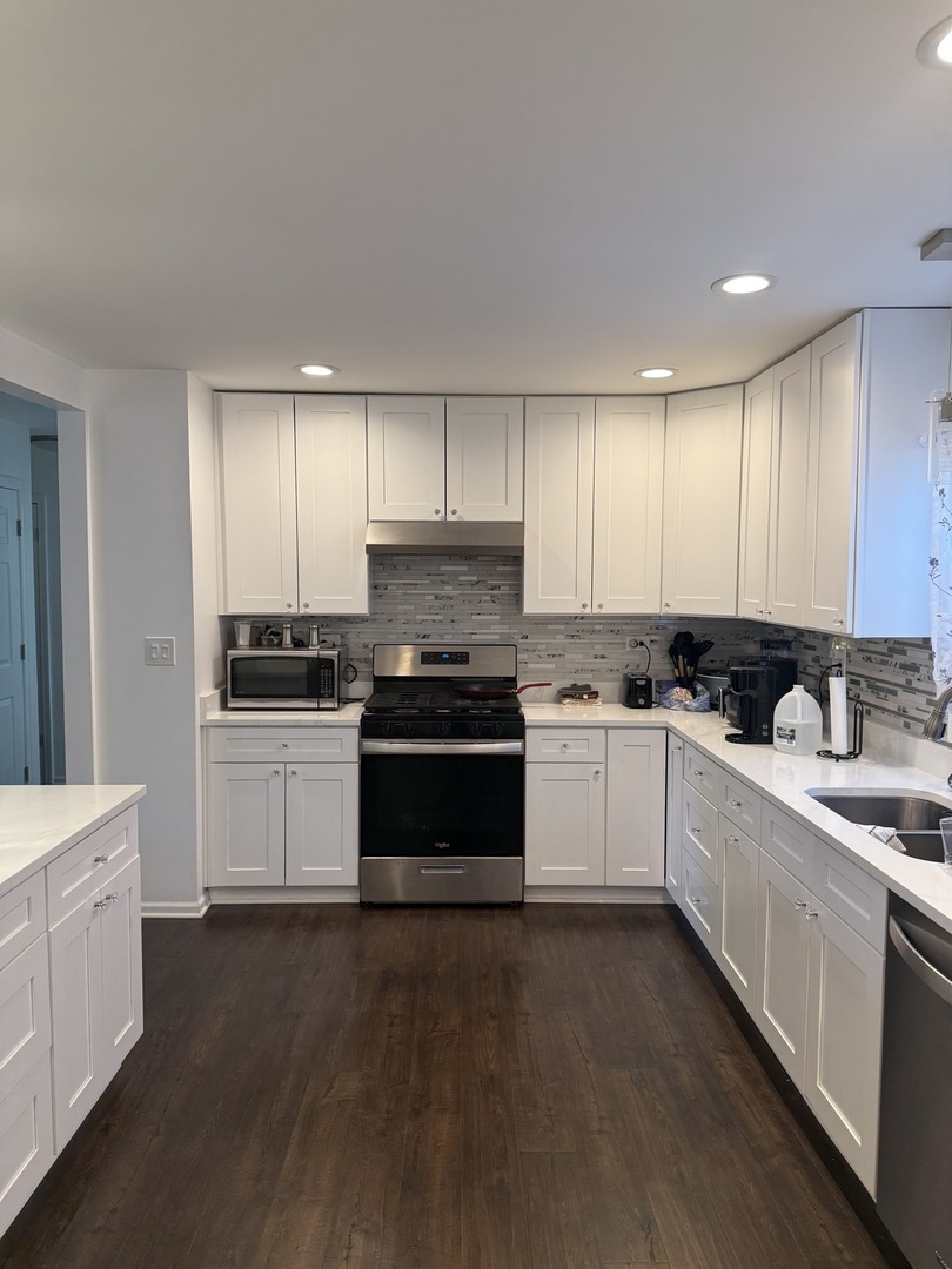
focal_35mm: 24
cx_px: 476
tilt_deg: -3.6
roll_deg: +0.4
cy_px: 634
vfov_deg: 71.6
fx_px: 880
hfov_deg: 56.8
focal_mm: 6.76
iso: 160
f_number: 1.78
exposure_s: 1/120
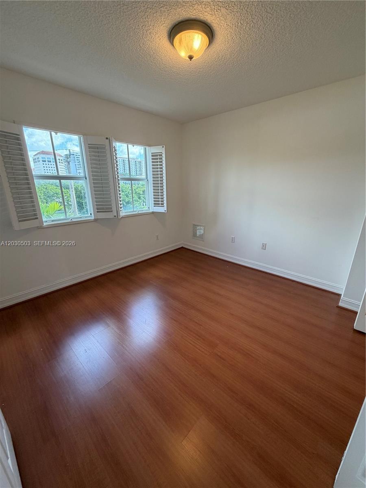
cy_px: 244
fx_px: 197
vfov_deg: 102.1
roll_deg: -0.1
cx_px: 183
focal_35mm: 14
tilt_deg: -17.6
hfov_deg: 85.7
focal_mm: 2.22
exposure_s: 1/120
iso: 160
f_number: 2.2
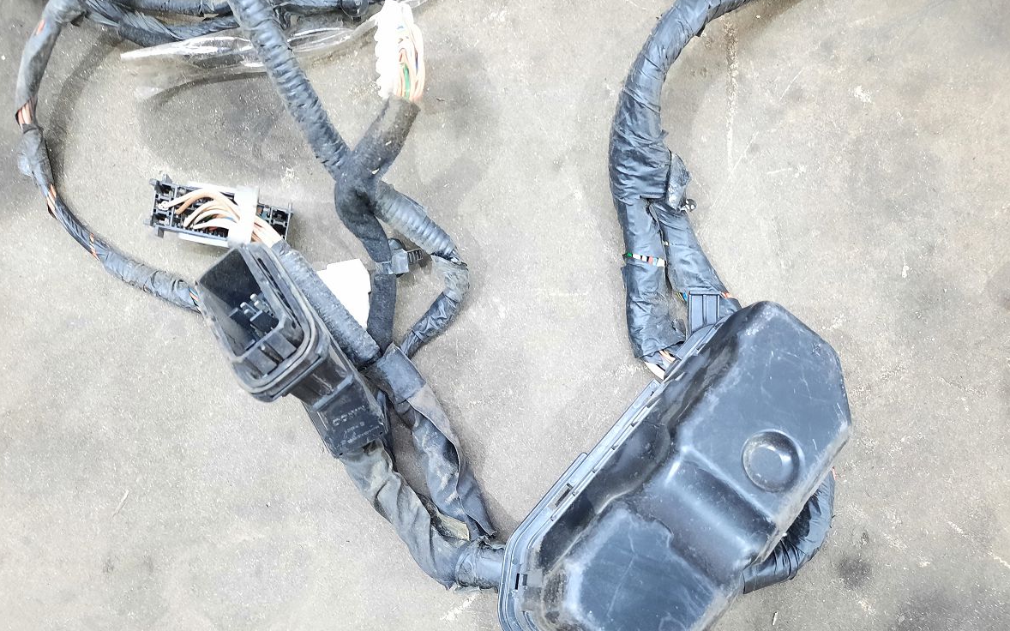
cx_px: 498
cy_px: 372
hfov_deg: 68.4
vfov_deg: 45.8
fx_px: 743
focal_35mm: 27
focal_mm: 4.6
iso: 500
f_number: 2
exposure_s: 1/25
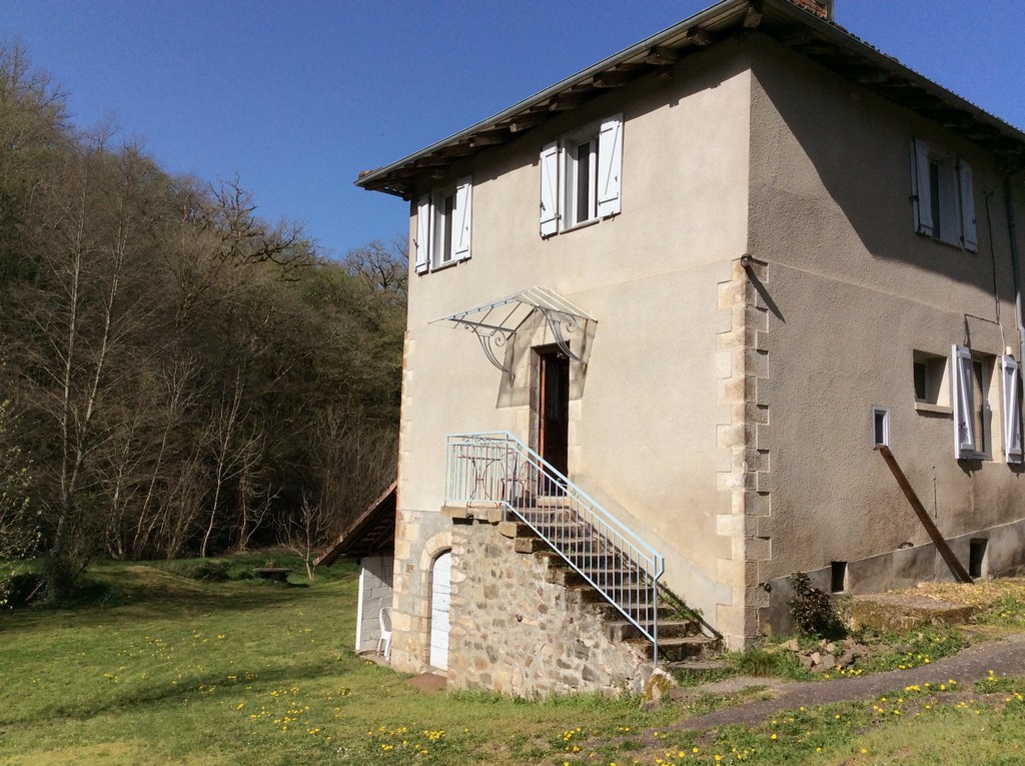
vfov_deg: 44.1
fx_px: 946
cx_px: 512
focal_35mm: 32
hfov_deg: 56.9
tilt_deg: +6.8
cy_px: 383
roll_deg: -0.7
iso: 32
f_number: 2.4
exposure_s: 1/2288
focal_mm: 3.3
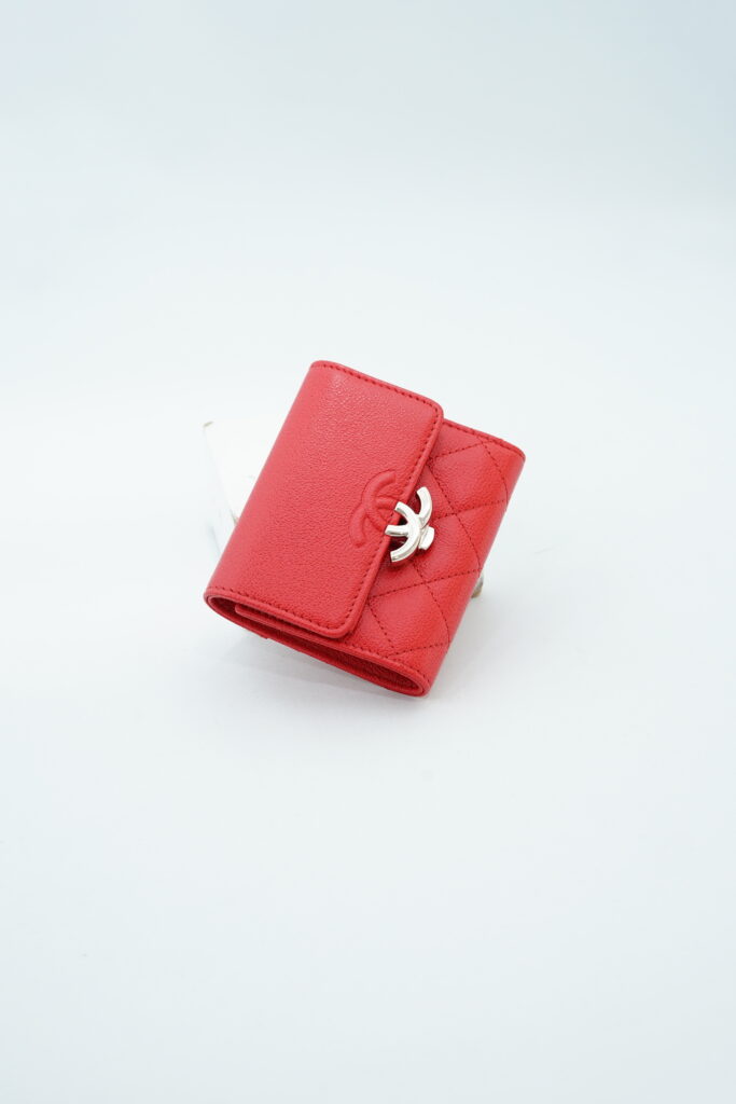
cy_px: 552
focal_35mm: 50
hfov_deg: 27.0
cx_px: 368
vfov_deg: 39.6
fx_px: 1533
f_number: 6.3
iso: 640
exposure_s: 1/10
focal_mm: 50
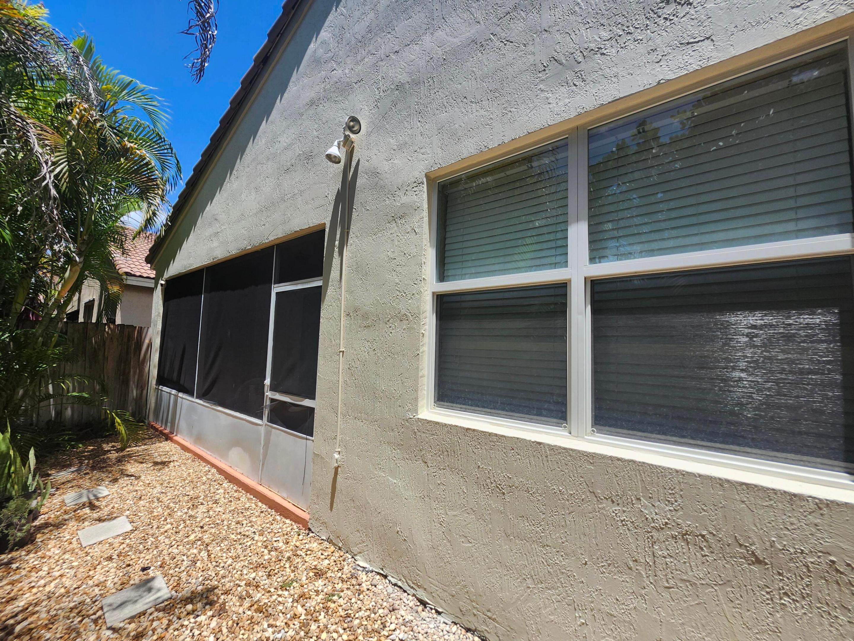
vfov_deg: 89.9
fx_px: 321
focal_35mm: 13
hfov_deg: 106.2
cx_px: 427
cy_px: 320
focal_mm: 1.74
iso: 40
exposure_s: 1/1391
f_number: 2.2
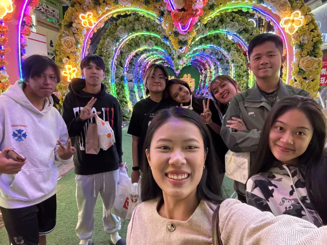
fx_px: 217
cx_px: 164
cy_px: 122
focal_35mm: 23
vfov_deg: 58.9
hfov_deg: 73.9
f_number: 1.9
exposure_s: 1/33
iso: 320
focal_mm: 2.69
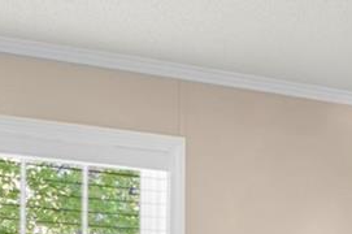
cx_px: 307
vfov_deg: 10.5
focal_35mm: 125
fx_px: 1219
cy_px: 388
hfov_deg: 16.3
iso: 250
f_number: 9
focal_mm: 11
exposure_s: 4
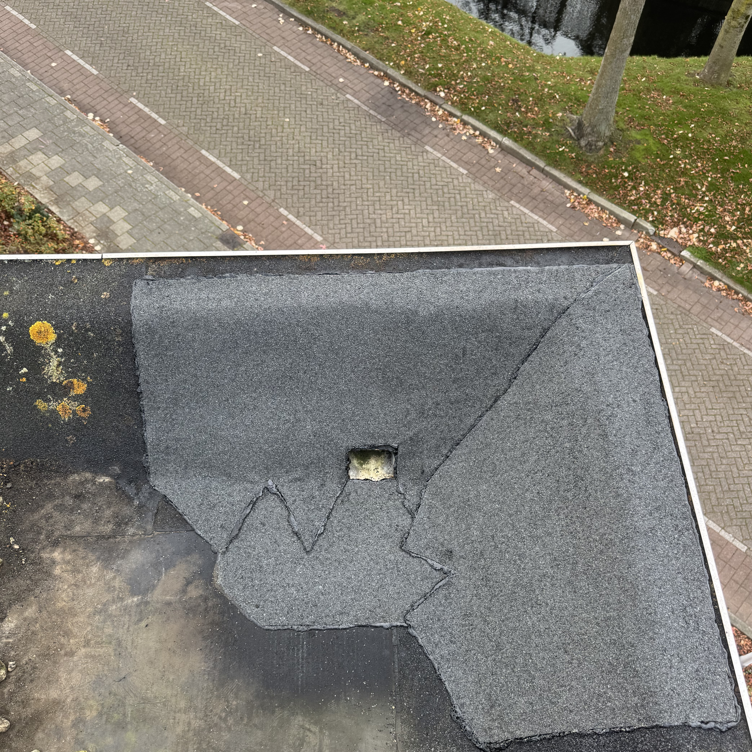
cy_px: 439
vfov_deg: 55.3
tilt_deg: -61.1
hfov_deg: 55.6
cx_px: 375
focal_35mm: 29
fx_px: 713
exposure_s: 1/121
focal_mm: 6.76
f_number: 1.78
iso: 64
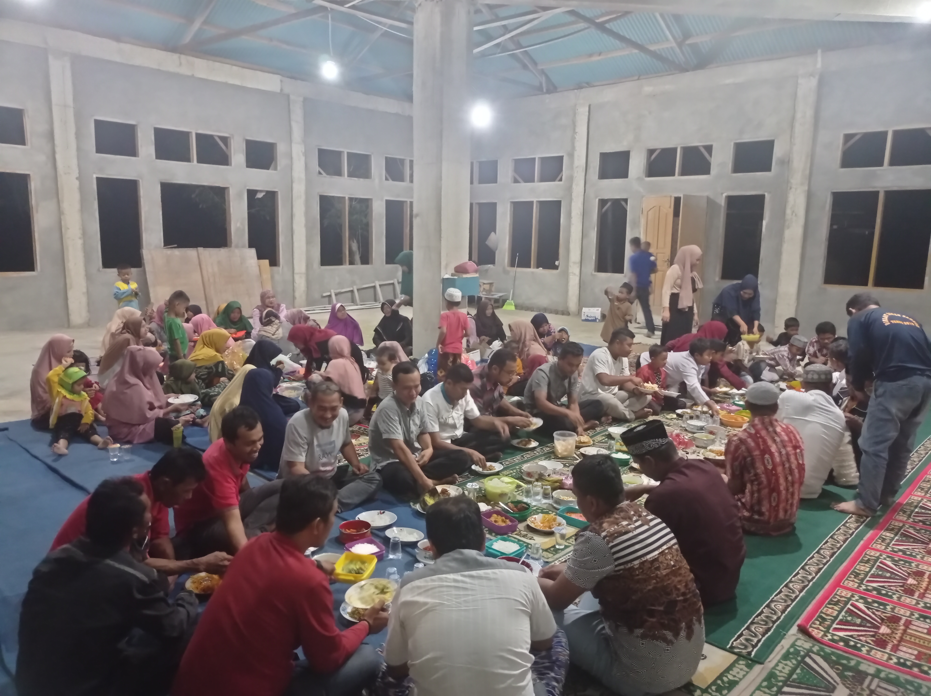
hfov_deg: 63.5
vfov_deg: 49.7
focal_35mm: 28
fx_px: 752
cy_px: 348
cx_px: 466
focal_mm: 4.7
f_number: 1.79
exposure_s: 1/17.1
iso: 730
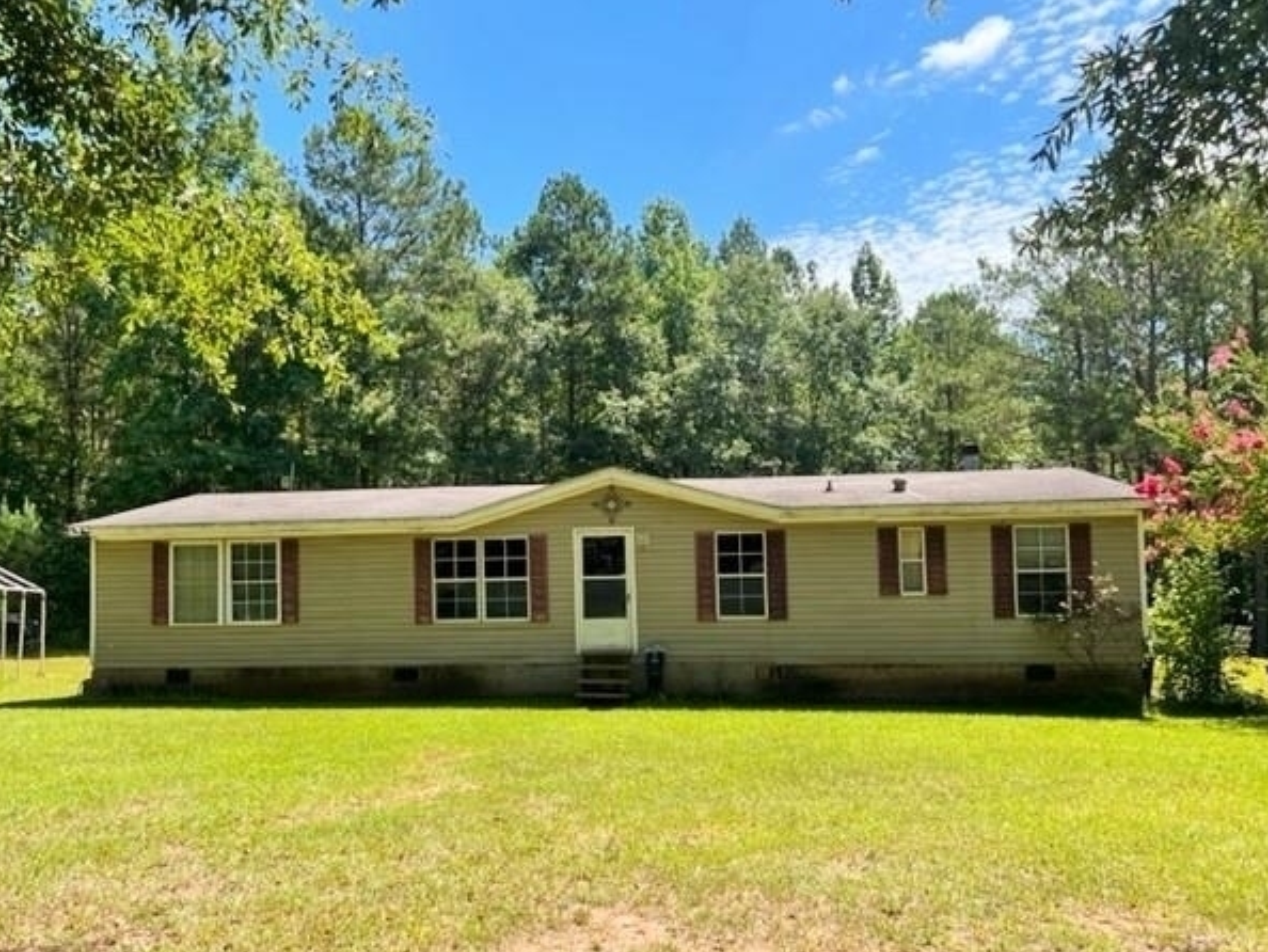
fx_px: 1026
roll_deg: +0.7
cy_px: 508
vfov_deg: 49.7
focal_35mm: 28
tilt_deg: +2.2
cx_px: 591
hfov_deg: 63.4
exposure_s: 1/1449
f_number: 1.5
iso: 50
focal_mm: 5.7
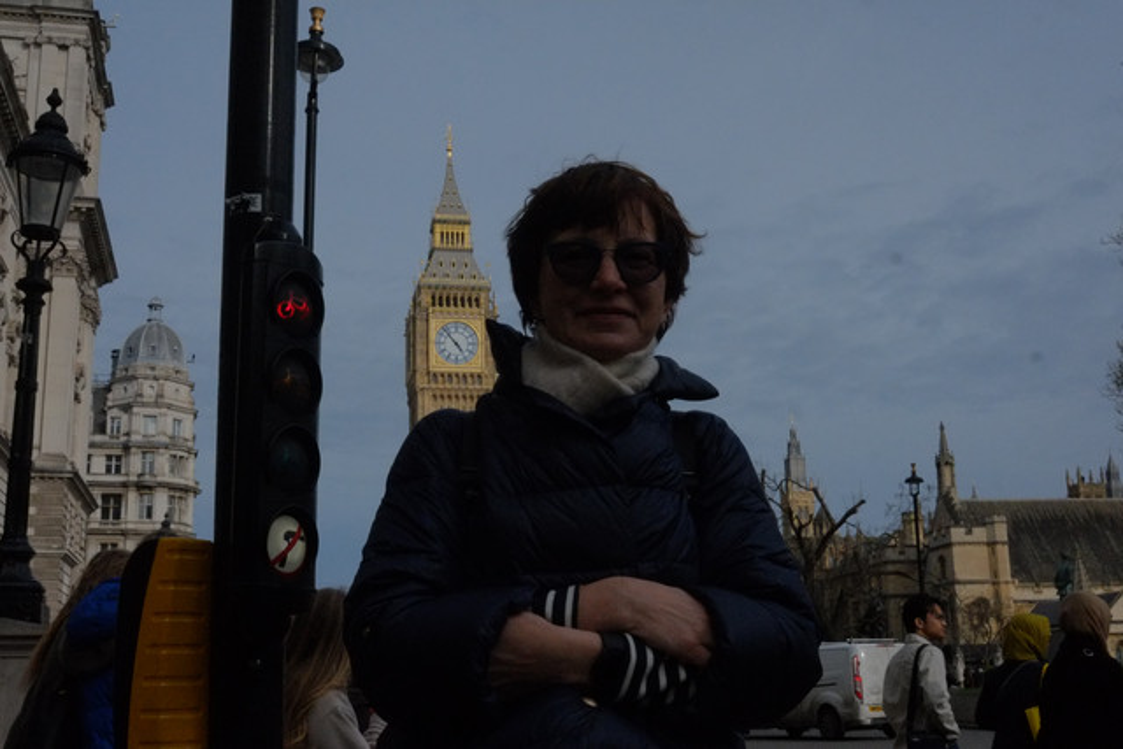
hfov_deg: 47.4
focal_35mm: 41
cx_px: 562
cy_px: 374
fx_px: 1279
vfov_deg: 32.6
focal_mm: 27
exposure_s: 1/4000
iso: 3200
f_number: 16
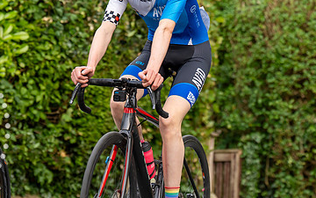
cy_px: 3
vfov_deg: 4.3
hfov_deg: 6.9
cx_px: 183
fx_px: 2618
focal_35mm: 304
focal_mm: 126
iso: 400
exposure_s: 1/800
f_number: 4
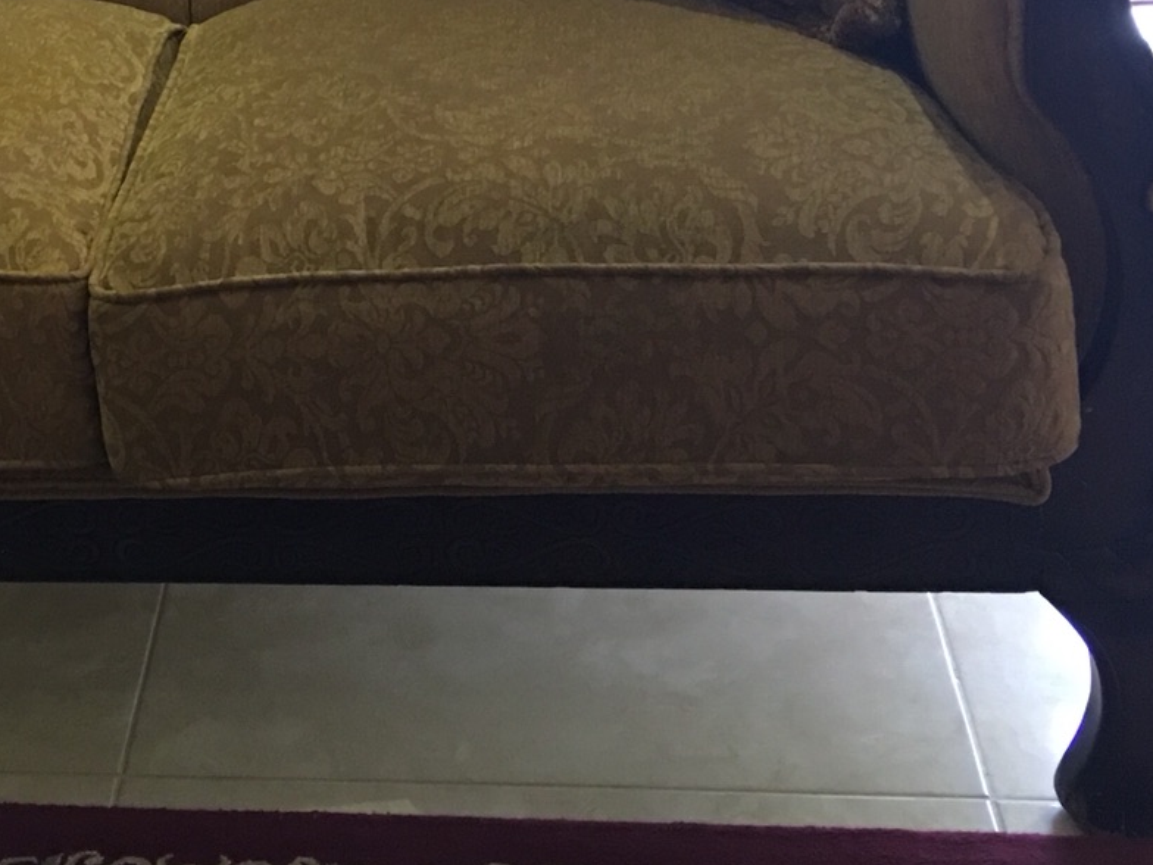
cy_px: -47
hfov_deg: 26.3
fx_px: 2365
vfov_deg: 19.9
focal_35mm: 71
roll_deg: +6.5
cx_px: 62
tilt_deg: -17.1
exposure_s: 1/8
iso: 125
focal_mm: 4.15
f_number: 2.2
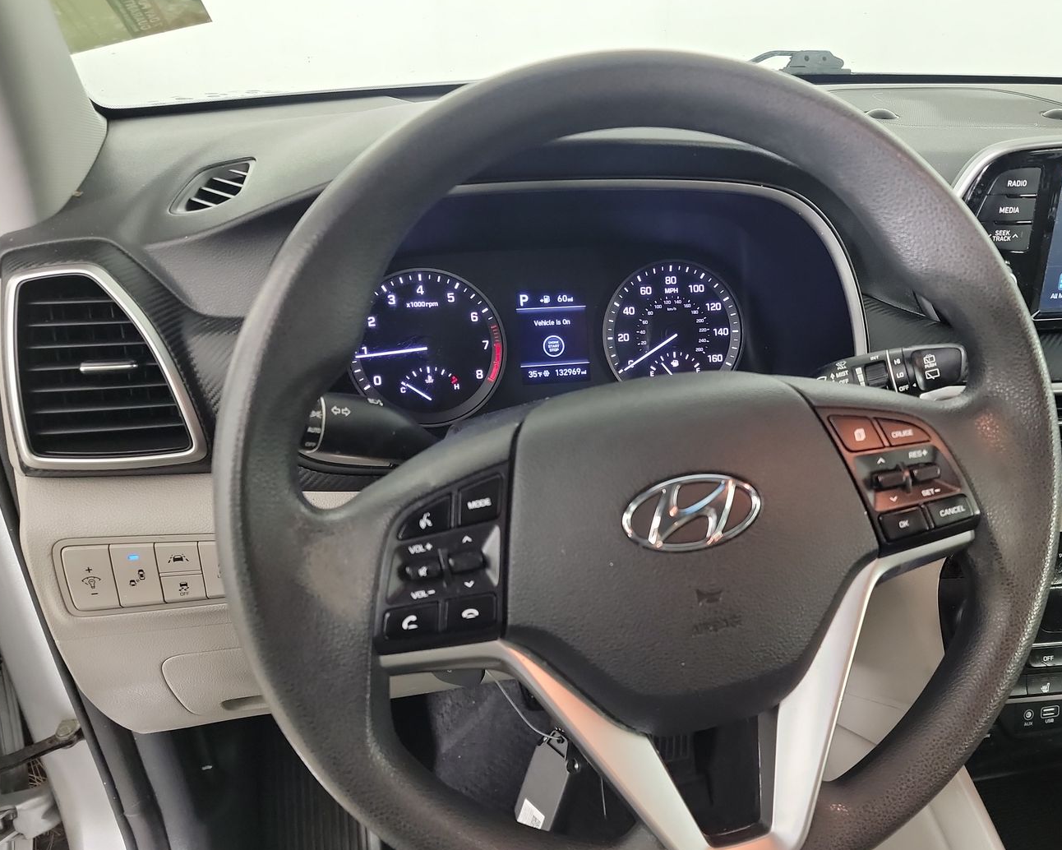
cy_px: 460
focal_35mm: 29
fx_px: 912
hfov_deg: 59.8
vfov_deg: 49.9
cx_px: 646
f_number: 1.8
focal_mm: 6.7
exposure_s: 1/59
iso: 920
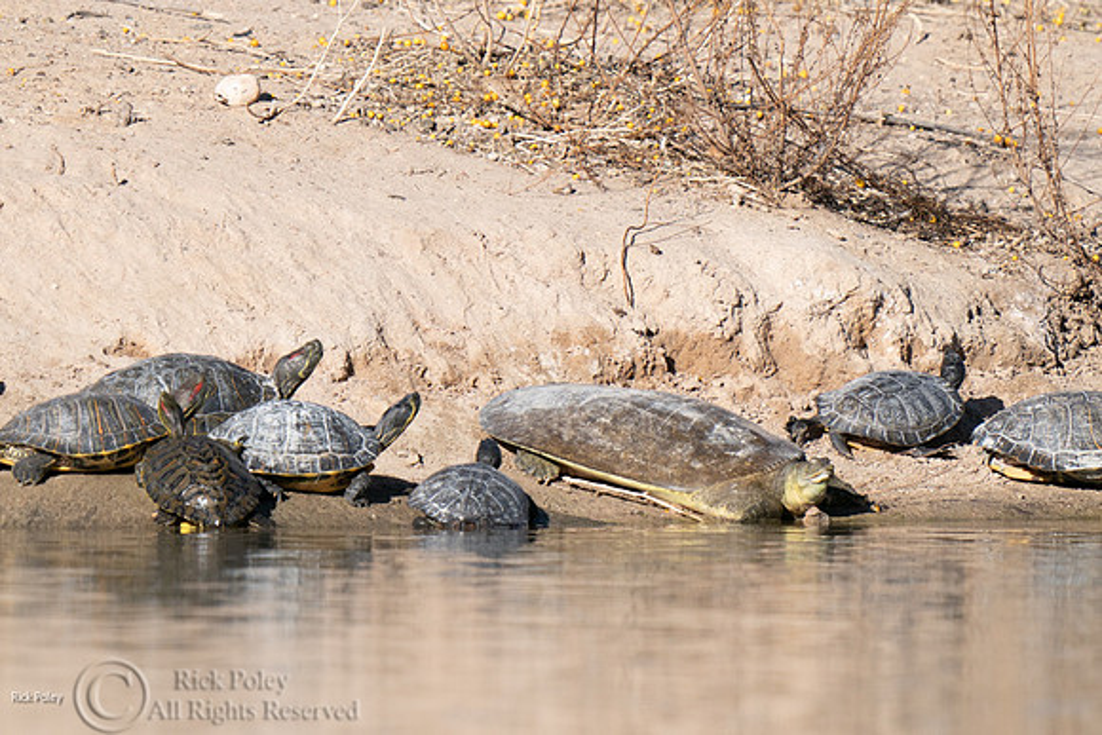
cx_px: 551
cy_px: 368
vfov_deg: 1.3
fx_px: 32148
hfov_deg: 2.0
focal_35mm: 1050
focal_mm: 700
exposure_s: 1/2500
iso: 1250
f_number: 9
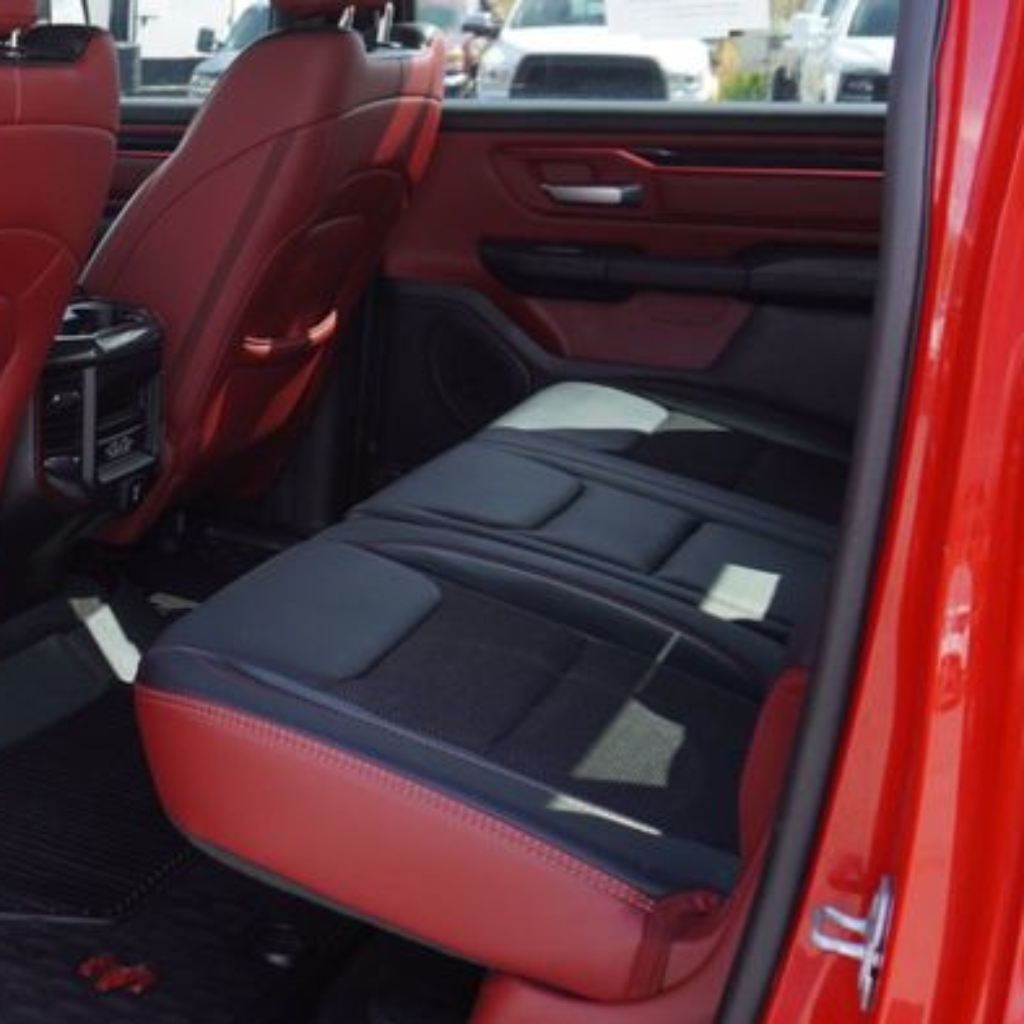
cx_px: -161
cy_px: 348
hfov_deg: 28.6
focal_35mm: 53
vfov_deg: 32.0
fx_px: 1774
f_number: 4.5
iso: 100
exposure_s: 1/80
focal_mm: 16
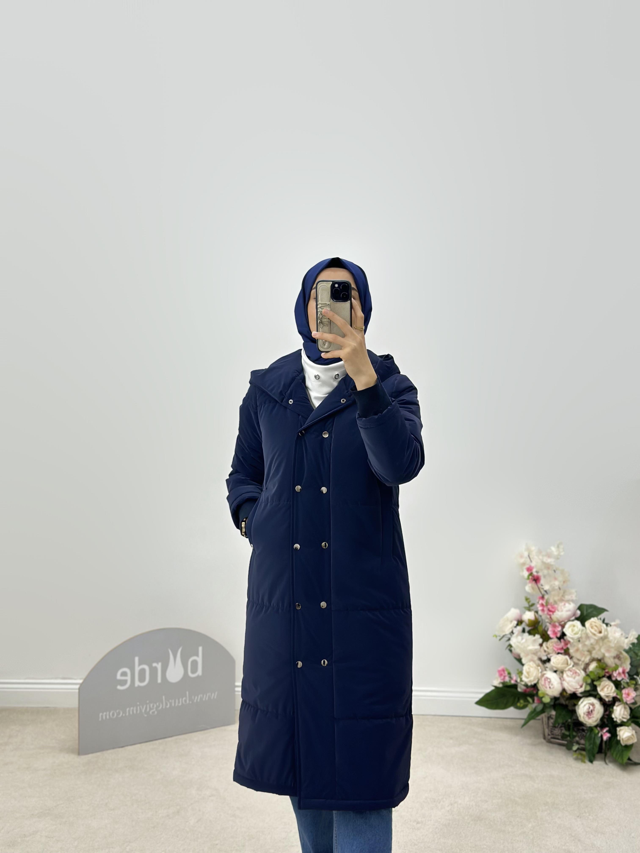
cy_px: 426
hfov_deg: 30.3
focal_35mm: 48
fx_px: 1183
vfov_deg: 39.7
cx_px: 320
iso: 80
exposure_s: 1/192
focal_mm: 6.86
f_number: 1.78
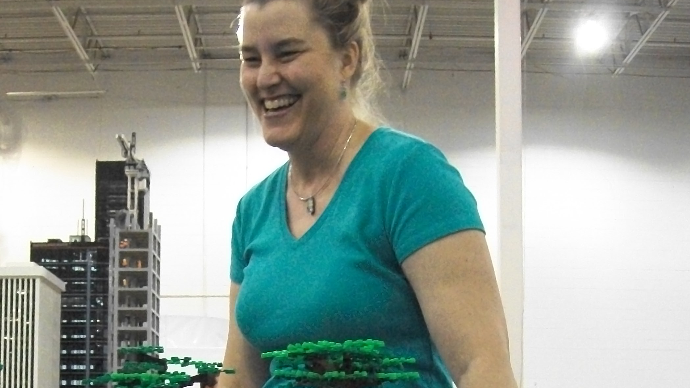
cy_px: 456
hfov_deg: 34.3
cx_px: 318
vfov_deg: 18.7
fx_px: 1116
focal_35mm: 61
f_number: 2.7
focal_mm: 6
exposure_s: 1/60
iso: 527
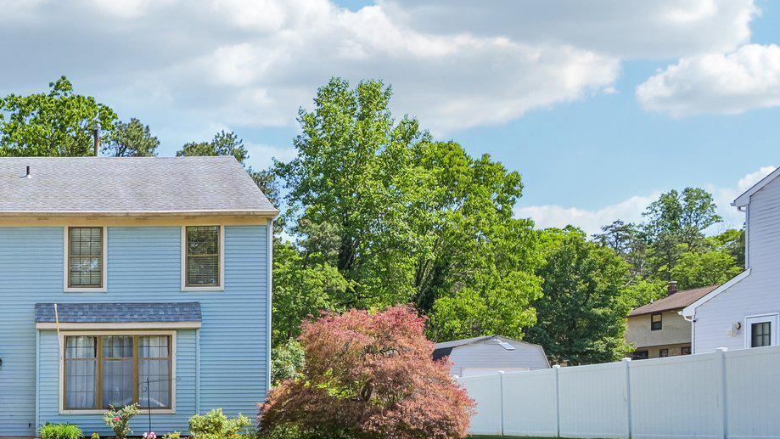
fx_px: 724
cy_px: 309
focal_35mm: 35
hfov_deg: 50.4
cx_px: 81
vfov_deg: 33.3
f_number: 8
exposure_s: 1/200
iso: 100
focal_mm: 15
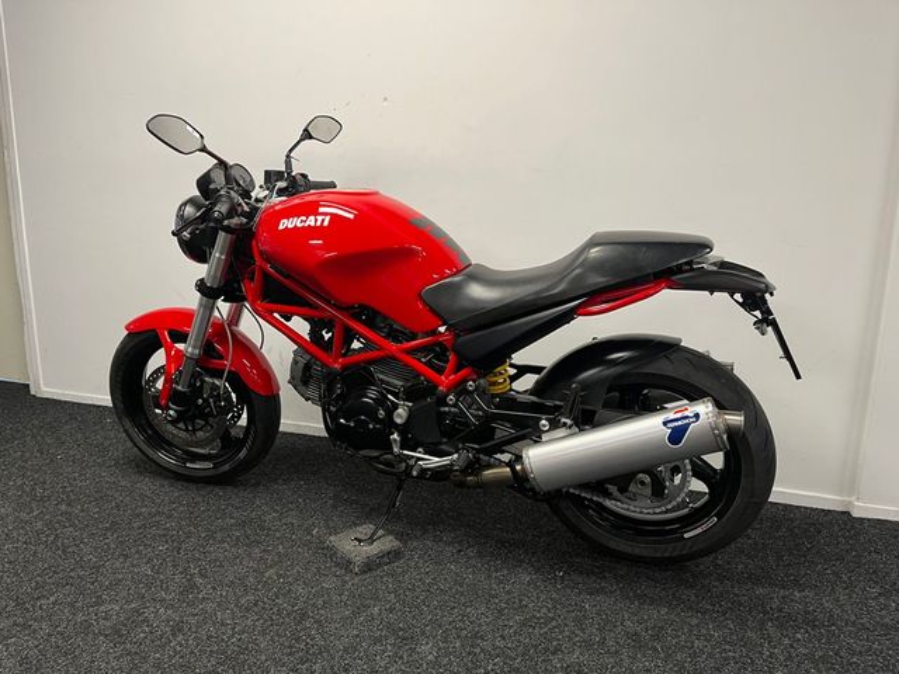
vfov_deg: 53.1
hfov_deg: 67.3
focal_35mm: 26
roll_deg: -1.1
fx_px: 675
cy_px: 337
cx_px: 450
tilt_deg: -11.9
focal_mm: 5.1
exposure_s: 1/50
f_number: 1.6
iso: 100
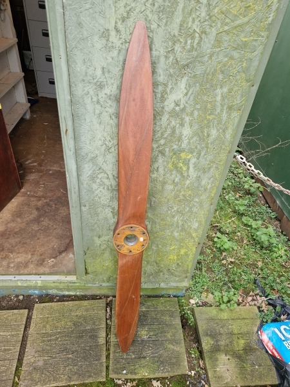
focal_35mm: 23
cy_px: 194
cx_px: 145
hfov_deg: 58.9
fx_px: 257
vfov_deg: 73.9
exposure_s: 1/445
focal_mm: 5.4
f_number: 1.8
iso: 50
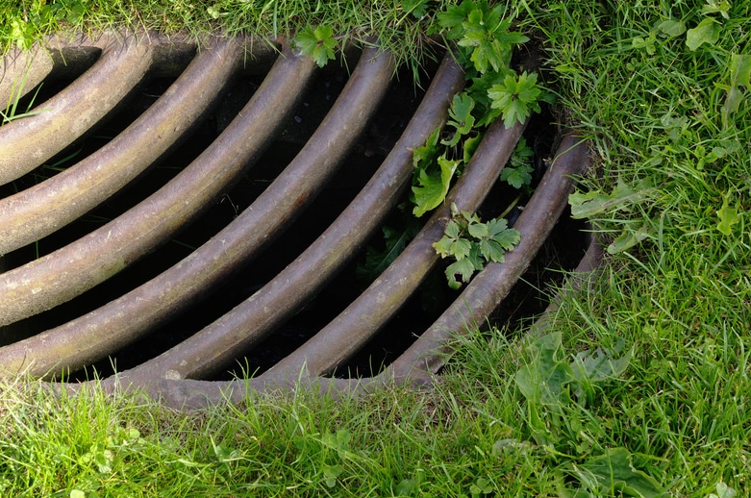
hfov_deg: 27.7
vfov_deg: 18.6
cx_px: 290
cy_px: 197
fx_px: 1520
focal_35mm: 73
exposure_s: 1/50
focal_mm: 38.13
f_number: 8
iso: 400
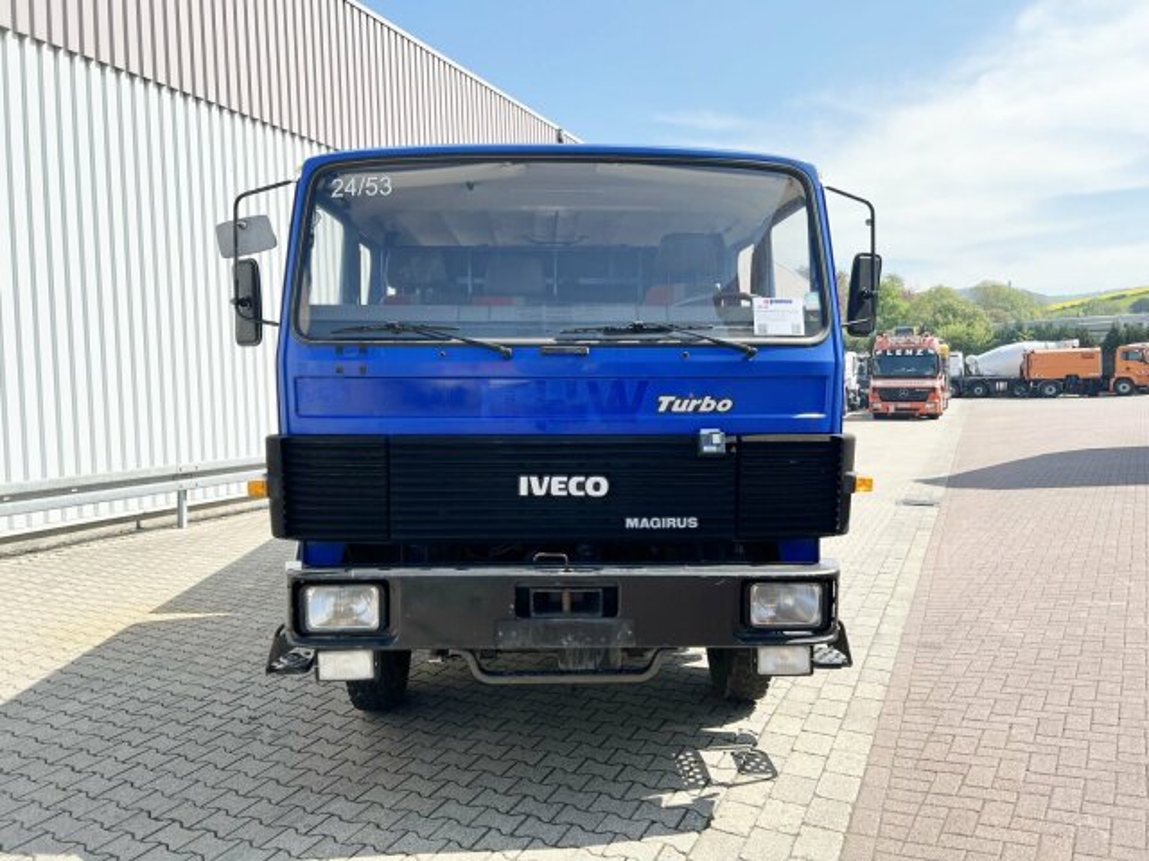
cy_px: 430
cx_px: 574
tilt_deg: -3.7
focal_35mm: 26
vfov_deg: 53.1
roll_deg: -0.1
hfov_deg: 67.3
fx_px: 863
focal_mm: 5.7
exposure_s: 1/3356
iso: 50
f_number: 1.5
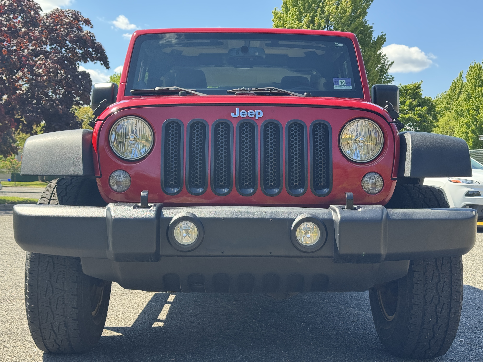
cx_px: 242
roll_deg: -2.2
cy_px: 181
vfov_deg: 30.3
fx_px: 670
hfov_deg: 39.7
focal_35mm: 48
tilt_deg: +1.3
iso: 64
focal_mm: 6.76
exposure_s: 1/723
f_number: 1.78
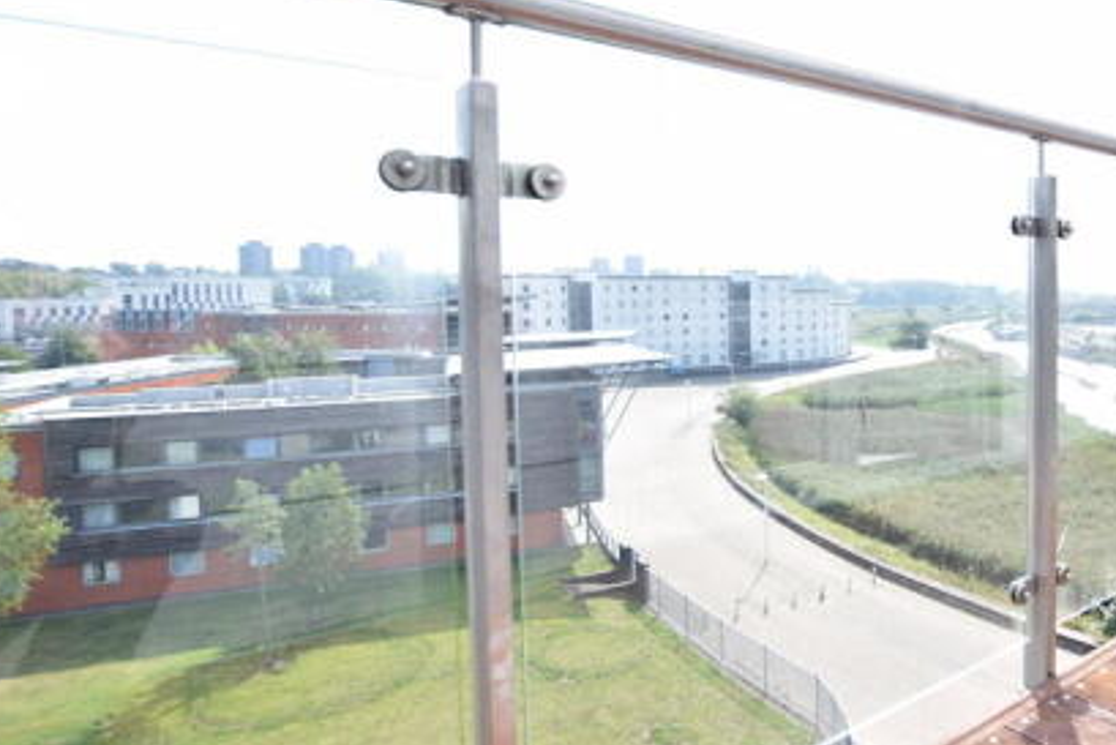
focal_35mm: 24
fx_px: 744
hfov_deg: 68.5
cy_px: 315
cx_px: 850
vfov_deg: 53.0
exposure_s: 1/160
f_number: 5
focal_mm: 10
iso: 100
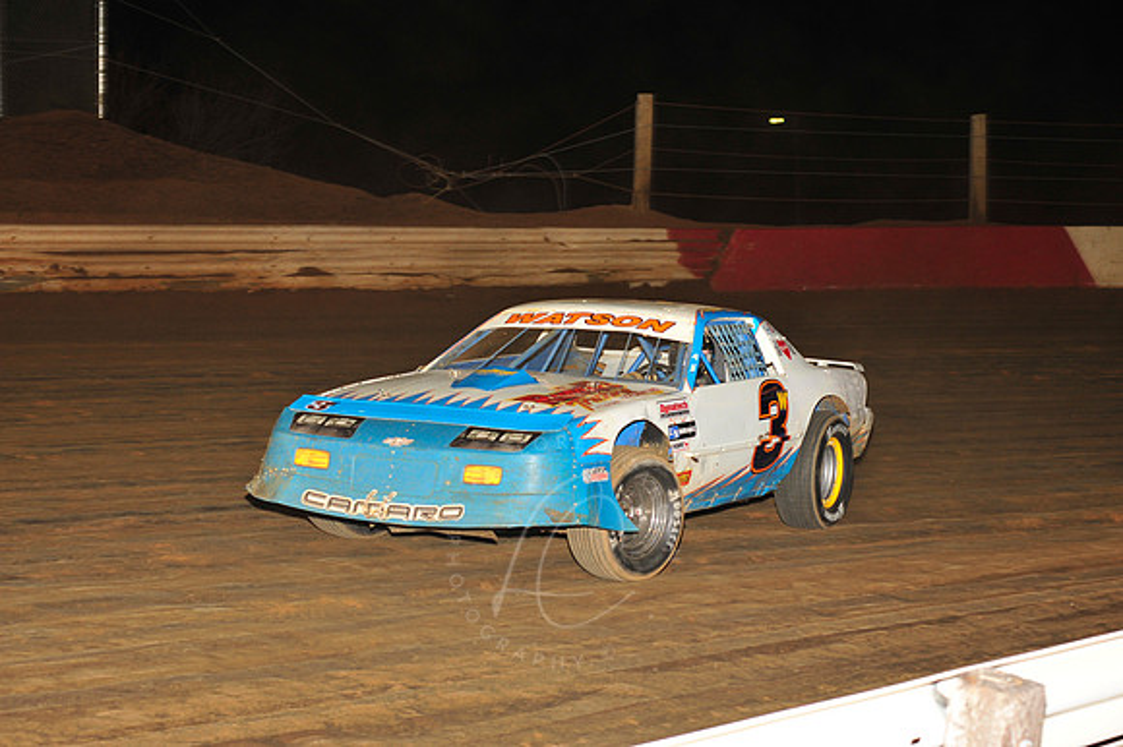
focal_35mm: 86
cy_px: 374
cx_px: 562
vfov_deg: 15.9
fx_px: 2681
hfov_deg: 23.7
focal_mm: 86
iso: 800
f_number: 6.3
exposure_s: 1/250
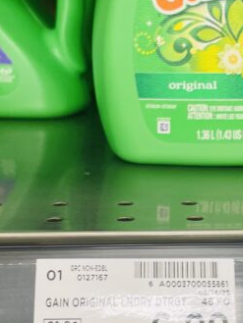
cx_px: 187
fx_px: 758
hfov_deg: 18.1
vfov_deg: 24.1
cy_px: 179
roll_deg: +0.0
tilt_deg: -12.5
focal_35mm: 81
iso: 80
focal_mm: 4.2
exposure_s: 1/62
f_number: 1.6
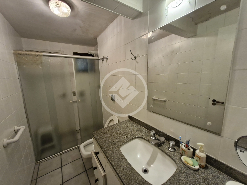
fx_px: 93
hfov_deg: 106.2
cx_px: 124
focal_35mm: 13
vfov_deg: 89.9
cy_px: 92
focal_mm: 1.74
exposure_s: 1/60
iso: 125
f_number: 2.2
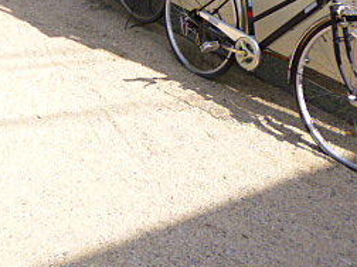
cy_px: -55
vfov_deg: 22.2
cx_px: -7
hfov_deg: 29.4
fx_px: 629
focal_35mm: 61
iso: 100
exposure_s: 1/640
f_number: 2.5
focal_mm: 4.3
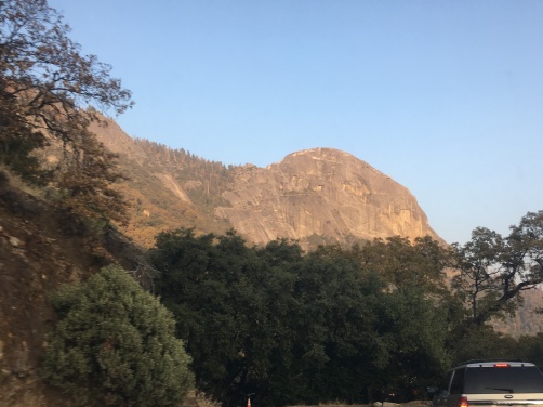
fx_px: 580
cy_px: 215
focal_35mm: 37
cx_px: 297
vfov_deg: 38.6
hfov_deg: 50.1
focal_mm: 4.15
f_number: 2.2
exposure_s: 1/152
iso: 25
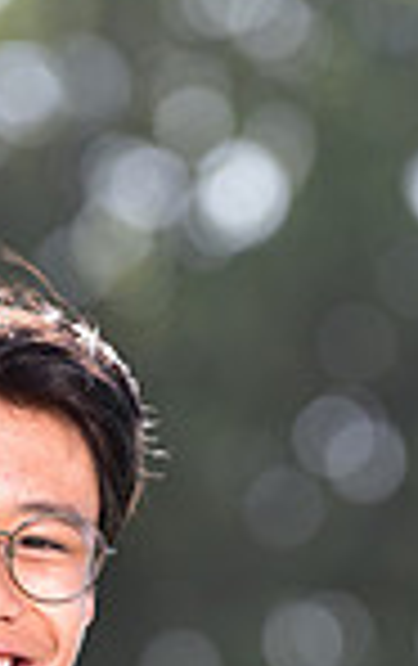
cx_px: -92
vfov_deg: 2.8
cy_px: 1022
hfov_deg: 1.8
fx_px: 13418
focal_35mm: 739
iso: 100
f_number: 4.5
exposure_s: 1/250
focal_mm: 185
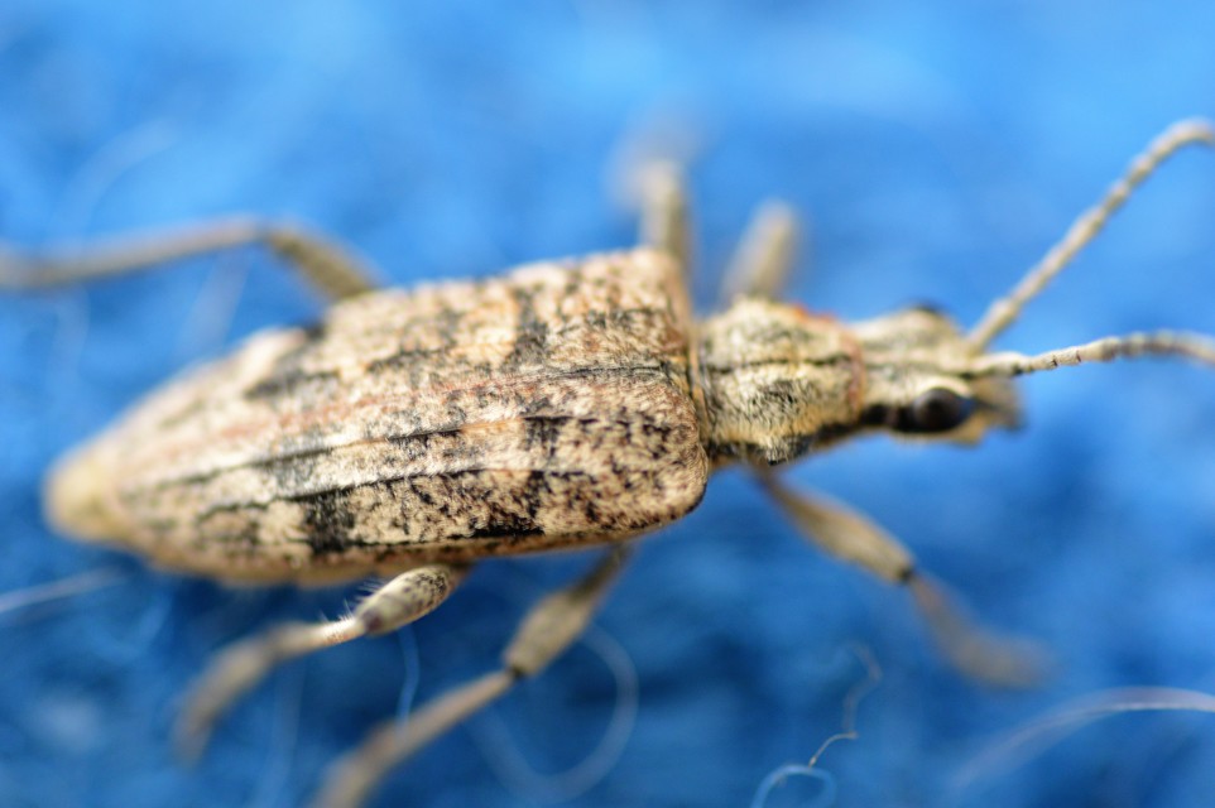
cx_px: 608
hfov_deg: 13.0
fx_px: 5312
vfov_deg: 8.7
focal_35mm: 158
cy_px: 404
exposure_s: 1/60
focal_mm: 105
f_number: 5.6
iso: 640
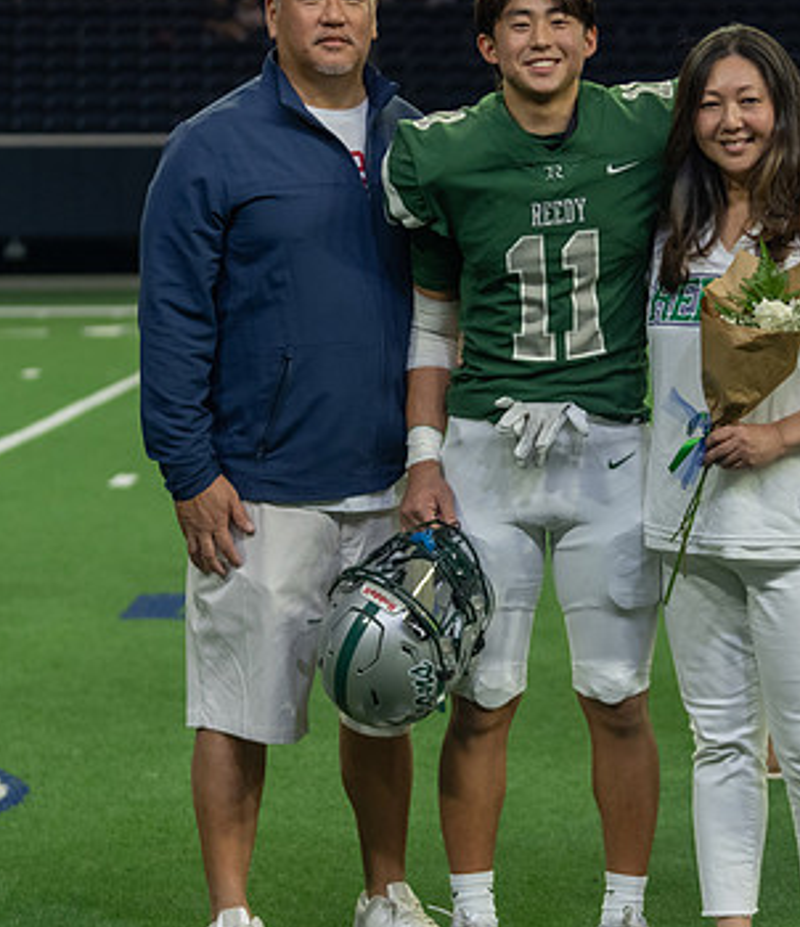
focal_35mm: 146
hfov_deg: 11.0
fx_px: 4132
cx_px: 578
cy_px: 407
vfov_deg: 12.8
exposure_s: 1/320
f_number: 2.8
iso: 1250
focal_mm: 70
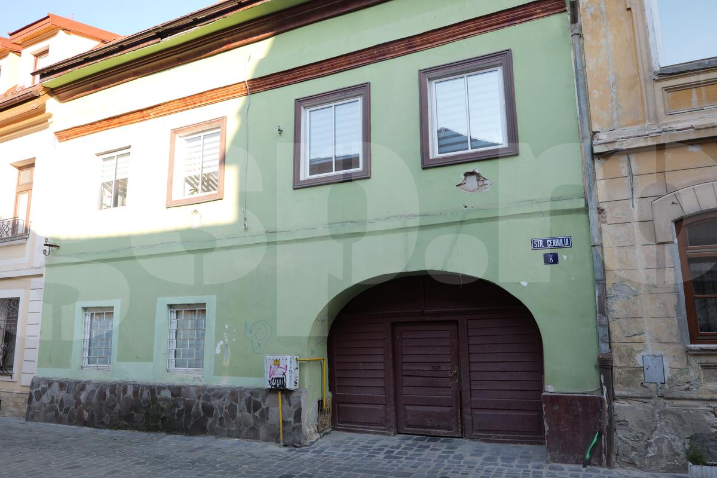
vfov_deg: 53.1
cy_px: 239
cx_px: 358
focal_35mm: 24
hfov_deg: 73.7
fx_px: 478
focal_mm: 24
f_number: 4
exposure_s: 1/1000
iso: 400
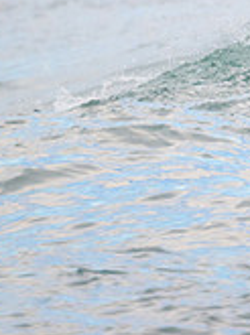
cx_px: 575
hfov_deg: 0.5
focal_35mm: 2711
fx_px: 26207
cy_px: -29
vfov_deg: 0.7
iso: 1600
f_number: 11
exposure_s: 1/320
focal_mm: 800
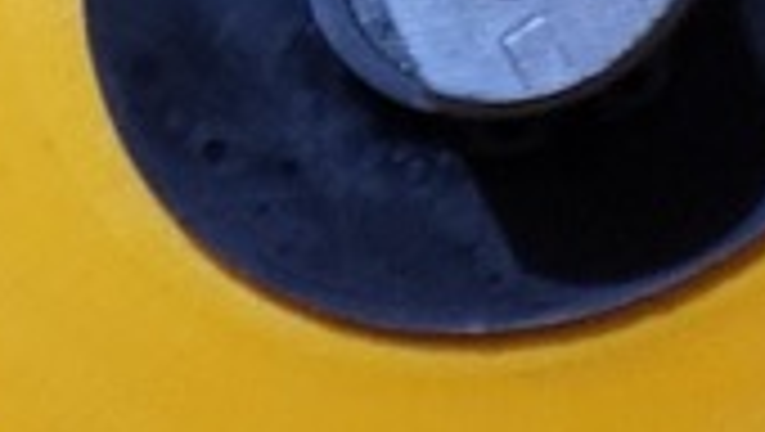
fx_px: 4325
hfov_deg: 8.1
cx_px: -1796
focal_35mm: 213
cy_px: 1638
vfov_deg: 5.2
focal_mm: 5.4
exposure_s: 1/33
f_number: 1.8
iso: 640
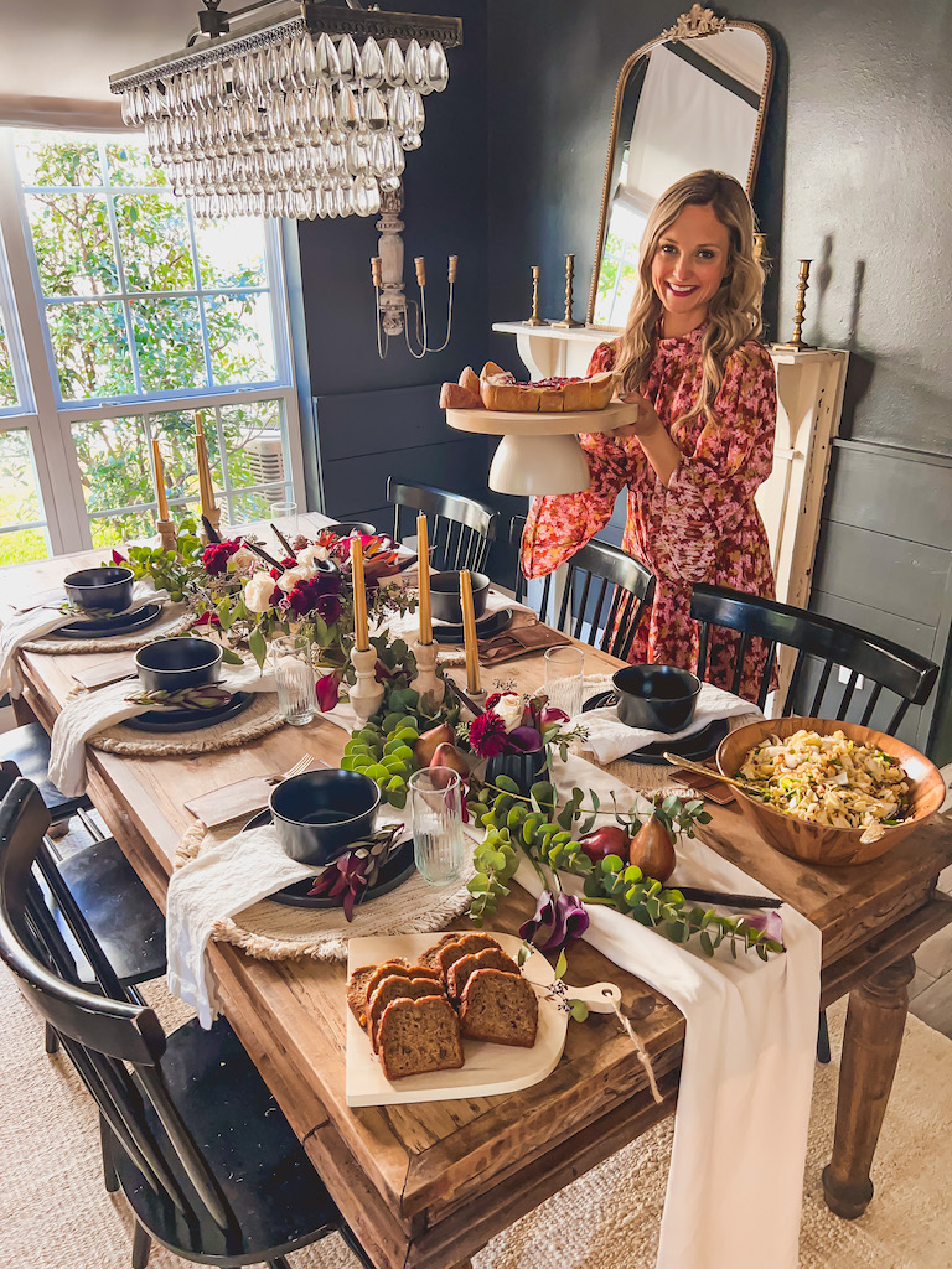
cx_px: 476
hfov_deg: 53.1
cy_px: 634
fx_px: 953
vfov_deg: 67.3
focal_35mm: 26
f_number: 1.5
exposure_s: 1/60
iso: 250
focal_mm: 5.7
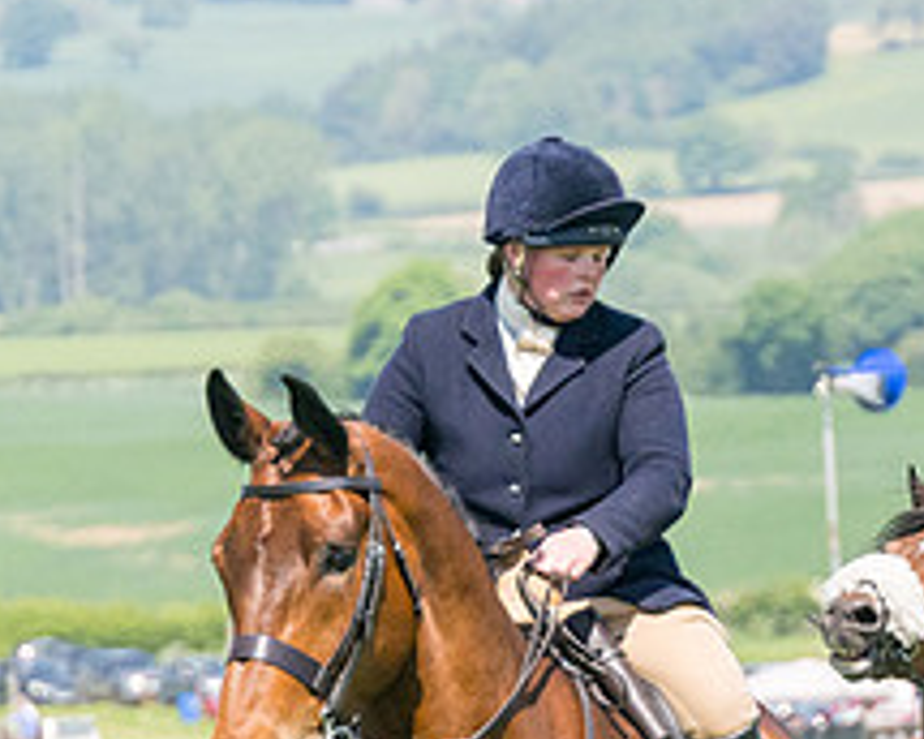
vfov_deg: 2.7
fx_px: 15752
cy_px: 934
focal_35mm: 576
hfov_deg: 3.4
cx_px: 1070
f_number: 4
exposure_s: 1/6400
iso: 400
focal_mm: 120
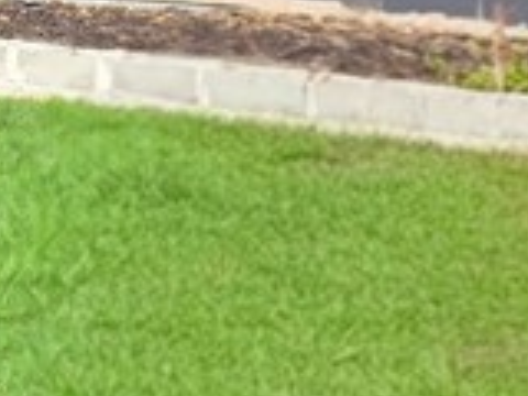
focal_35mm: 83
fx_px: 1266
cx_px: -518
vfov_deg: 16.4
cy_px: -182
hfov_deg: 17.3
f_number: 2.2
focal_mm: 2.2
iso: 80
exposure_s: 1/2000
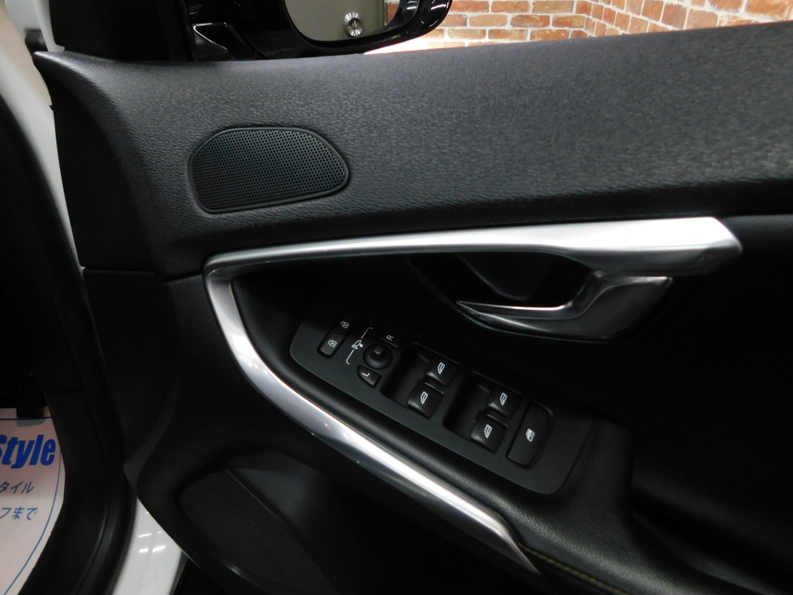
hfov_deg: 71.6
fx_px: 550
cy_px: 289
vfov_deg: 56.8
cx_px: 385
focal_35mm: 24
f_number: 3
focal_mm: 4
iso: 320
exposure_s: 1/30
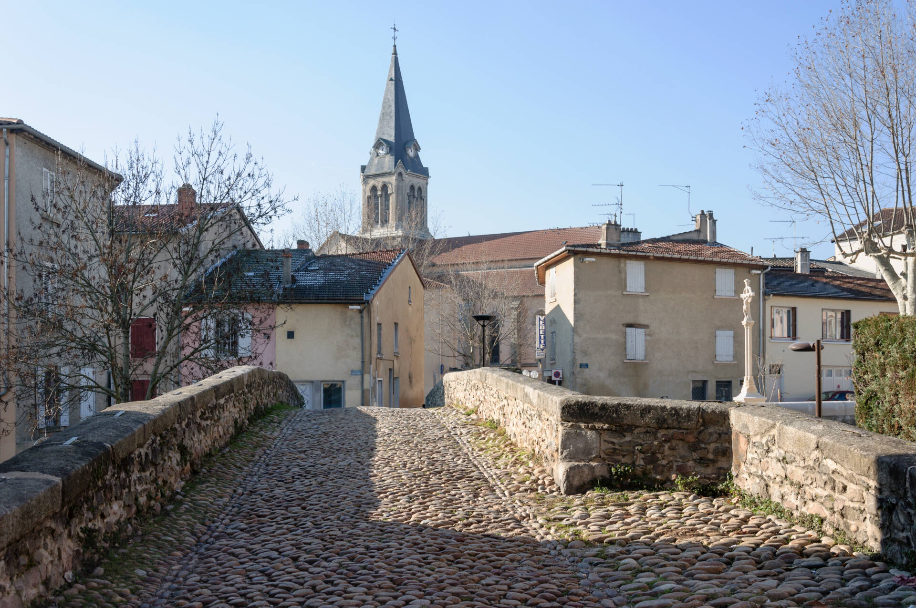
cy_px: 304
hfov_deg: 49.6
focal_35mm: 39
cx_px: 458
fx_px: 991
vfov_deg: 34.1
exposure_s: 1/320
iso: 200
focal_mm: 26
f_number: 9
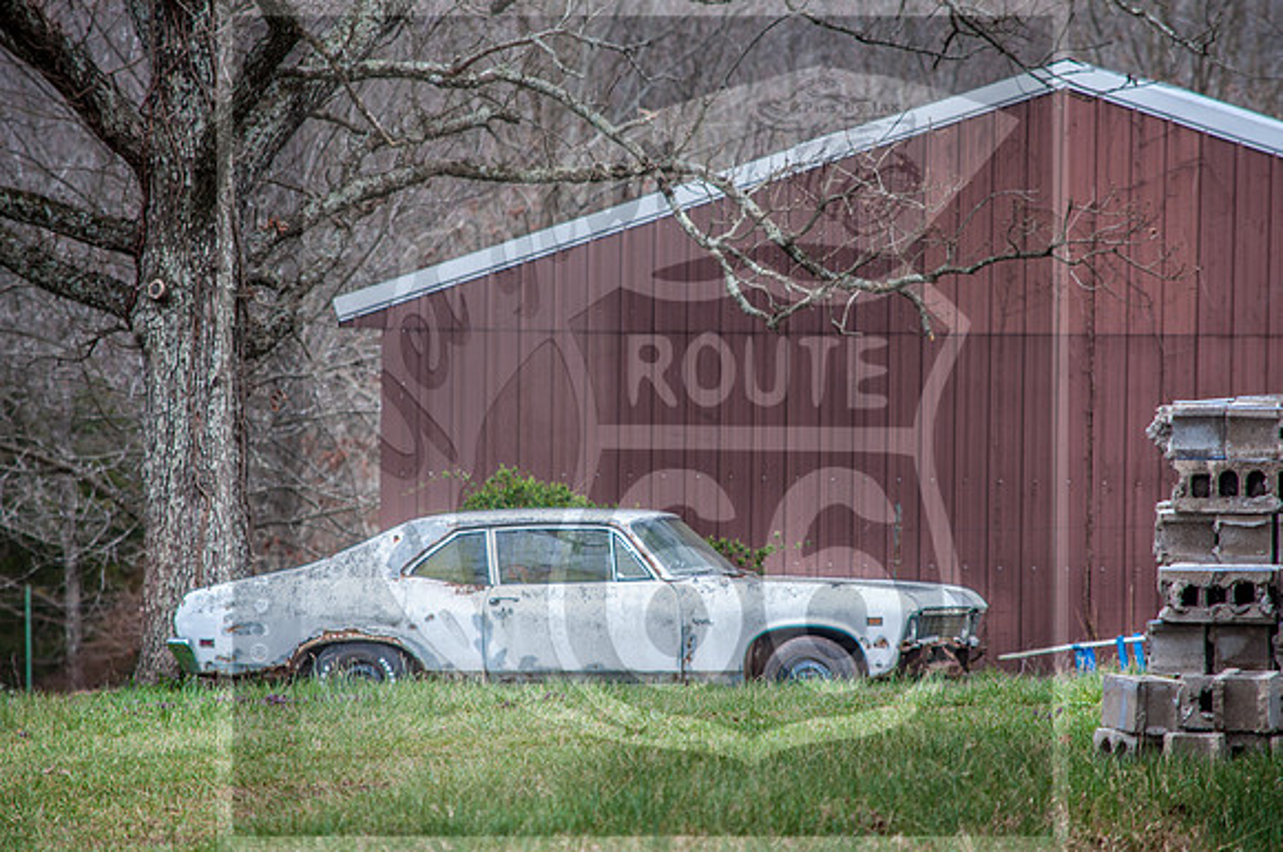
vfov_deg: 3.8
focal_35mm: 360
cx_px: 642
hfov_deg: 5.7
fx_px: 12812
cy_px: 426
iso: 125
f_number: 5.3
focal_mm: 240
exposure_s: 1/30
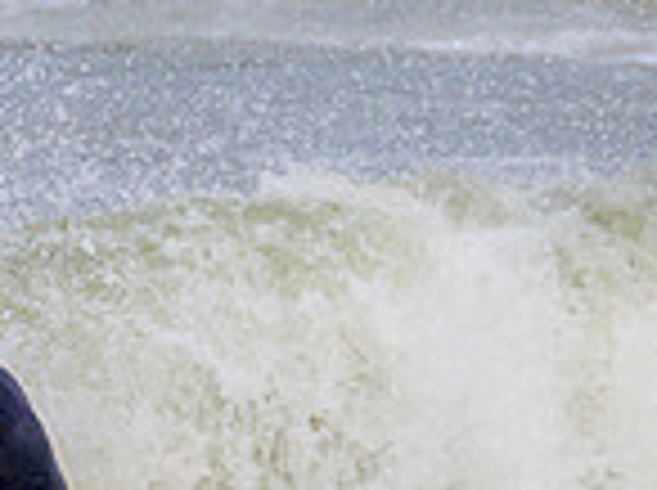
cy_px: 395
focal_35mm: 3979
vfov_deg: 0.4
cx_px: -103
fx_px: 75396
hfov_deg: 0.5
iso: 560
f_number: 11
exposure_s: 1/2000
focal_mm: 800
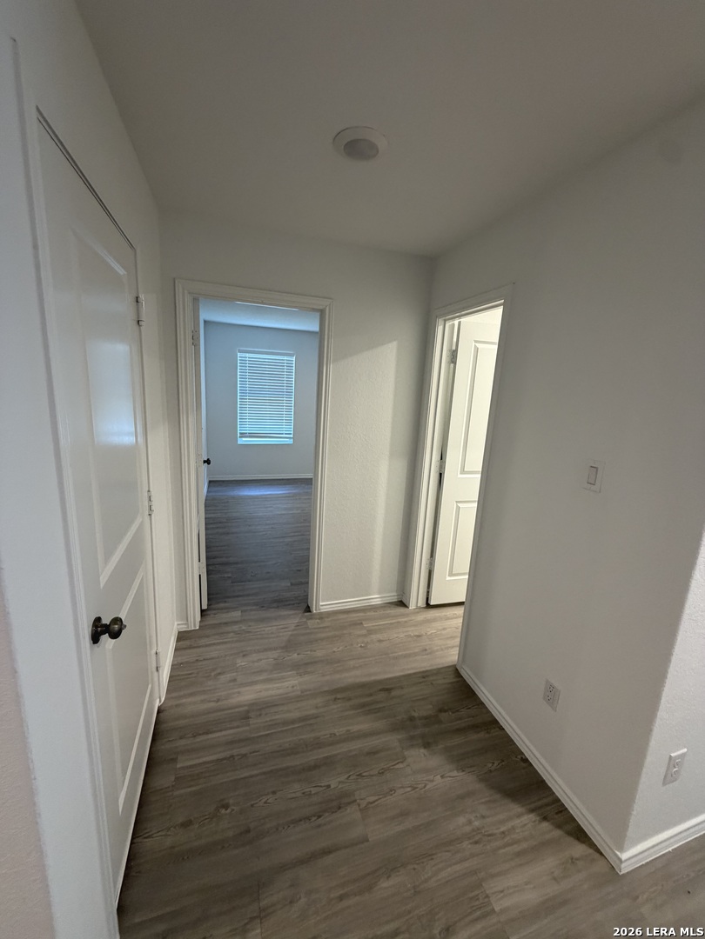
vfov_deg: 102.1
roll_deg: -2.6
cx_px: 352
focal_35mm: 14
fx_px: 380
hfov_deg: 85.7
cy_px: 470
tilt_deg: -12.0
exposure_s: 1/60
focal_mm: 2.22
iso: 250
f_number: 2.2
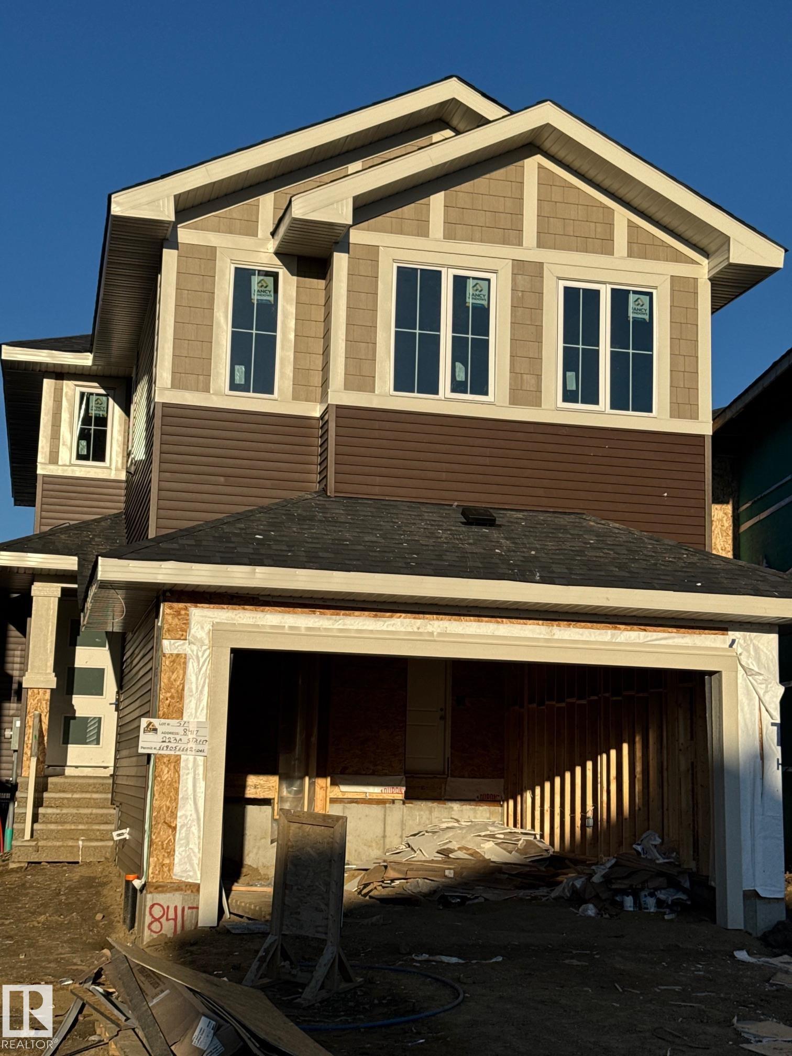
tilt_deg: +7.7
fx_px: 1464
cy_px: 528
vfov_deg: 39.7
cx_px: 396
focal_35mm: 48
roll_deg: -2.9
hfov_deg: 30.3
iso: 64
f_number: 1.78
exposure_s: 1/7937
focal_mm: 6.76
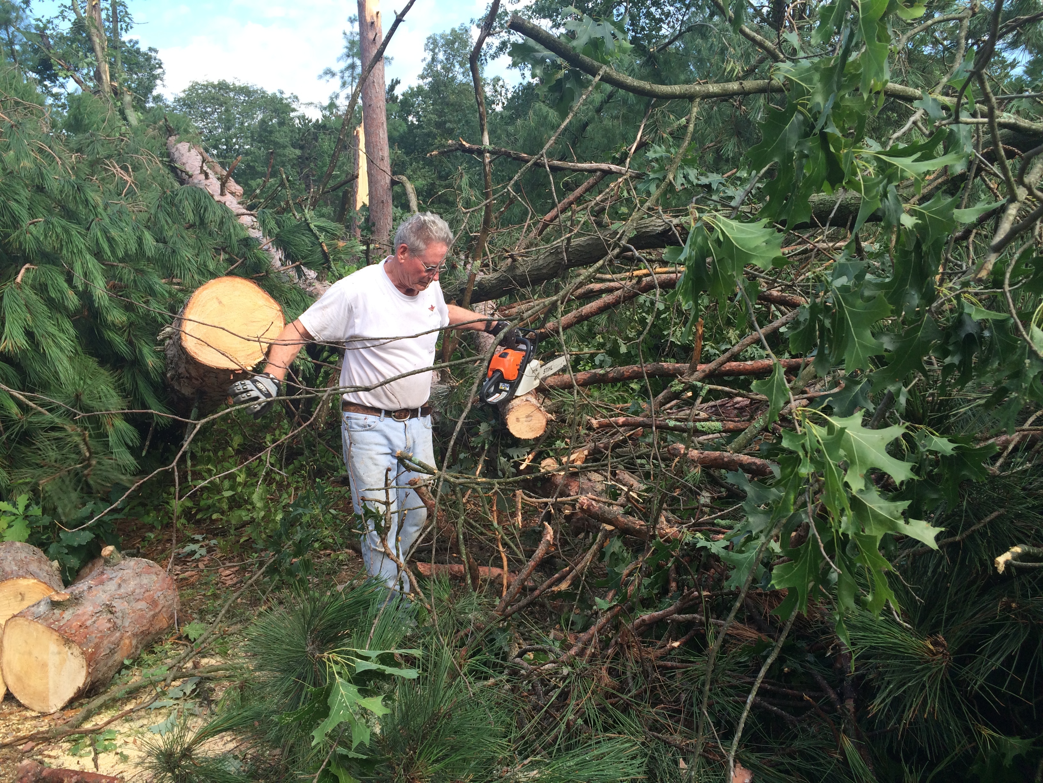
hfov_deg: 61.7
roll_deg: -0.2
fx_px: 874
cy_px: 392
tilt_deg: -7.8
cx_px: 522
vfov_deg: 48.2
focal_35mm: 29
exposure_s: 1/436
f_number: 2.2
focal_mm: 4.15
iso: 32
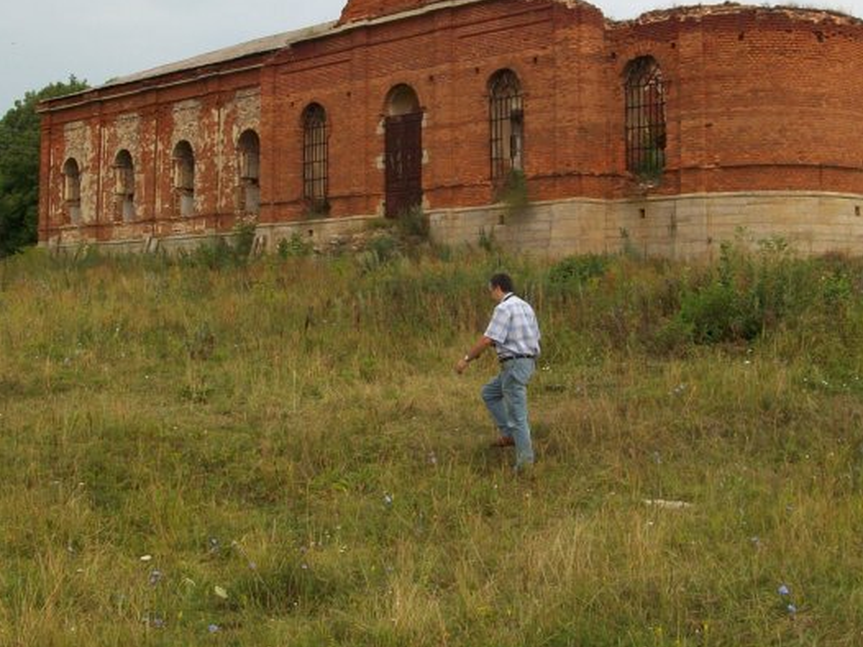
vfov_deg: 26.1
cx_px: 486
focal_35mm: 55
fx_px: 1371
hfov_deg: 34.9
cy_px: 146
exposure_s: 1/250
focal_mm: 5.7
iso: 80
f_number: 5.5
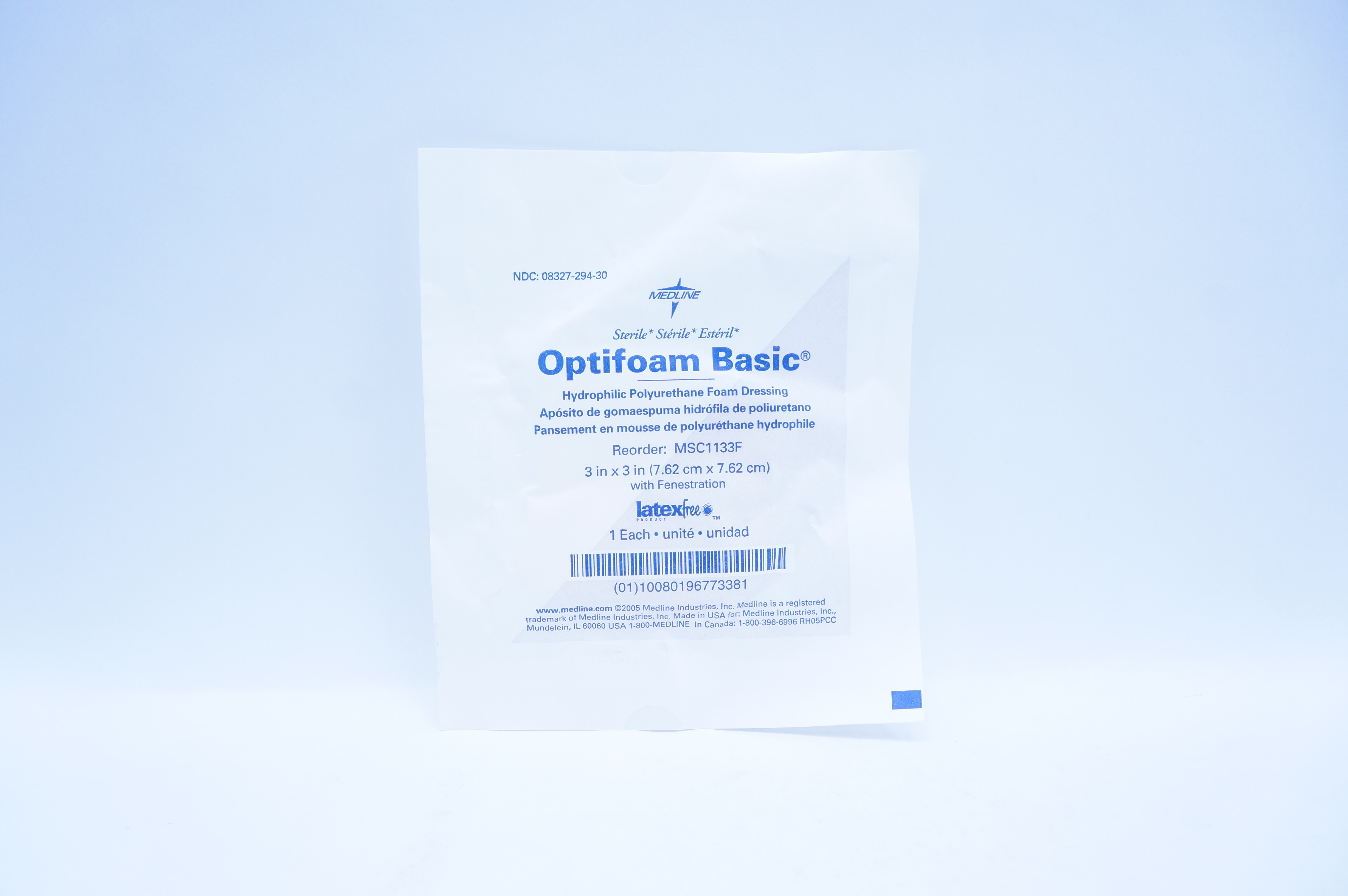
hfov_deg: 67.4
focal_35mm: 27
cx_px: 674
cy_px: 448
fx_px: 1010
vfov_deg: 47.8
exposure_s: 1/125
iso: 800
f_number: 5.6
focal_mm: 18
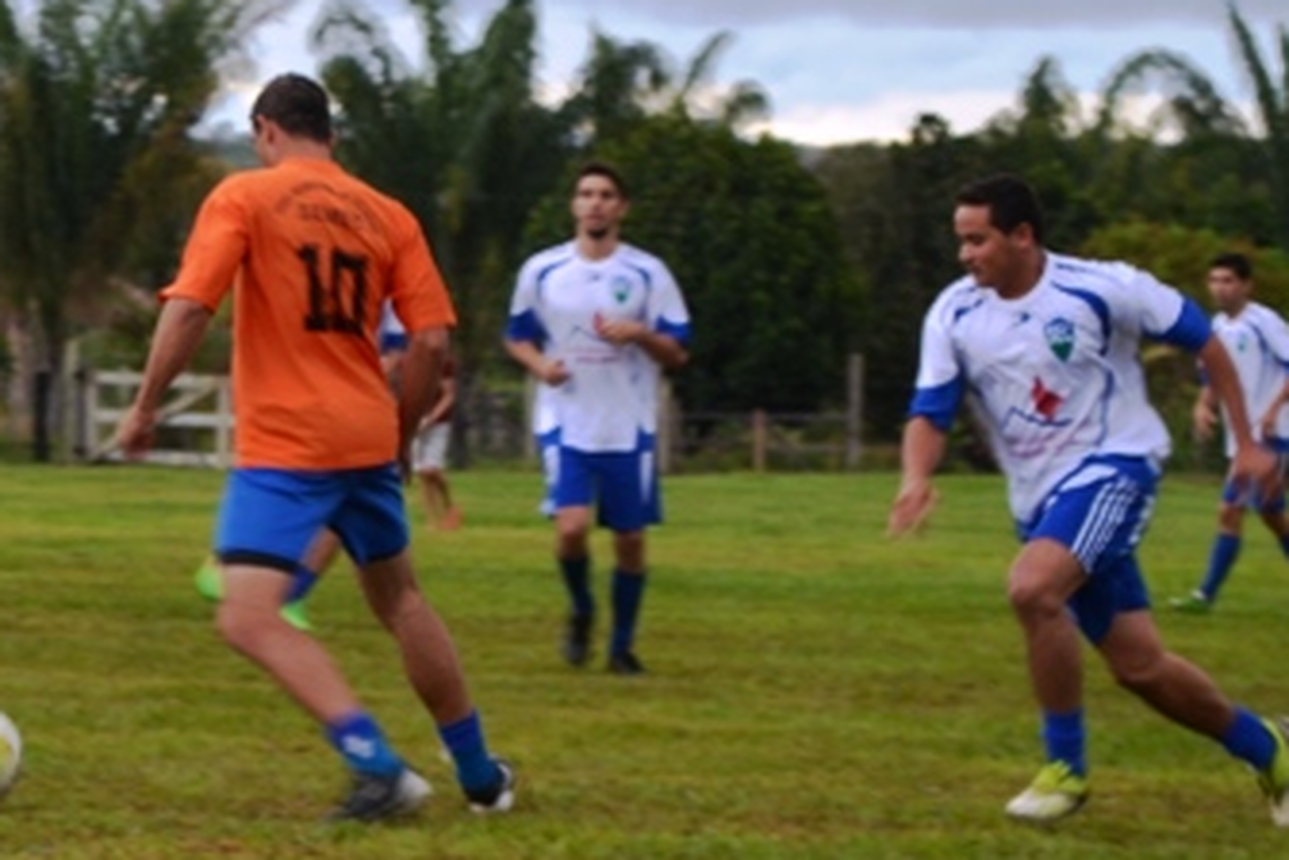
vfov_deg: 8.7
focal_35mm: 157
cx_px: 472
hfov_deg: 13.1
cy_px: 367
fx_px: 5619
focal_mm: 55
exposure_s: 1/80
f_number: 5.6
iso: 100
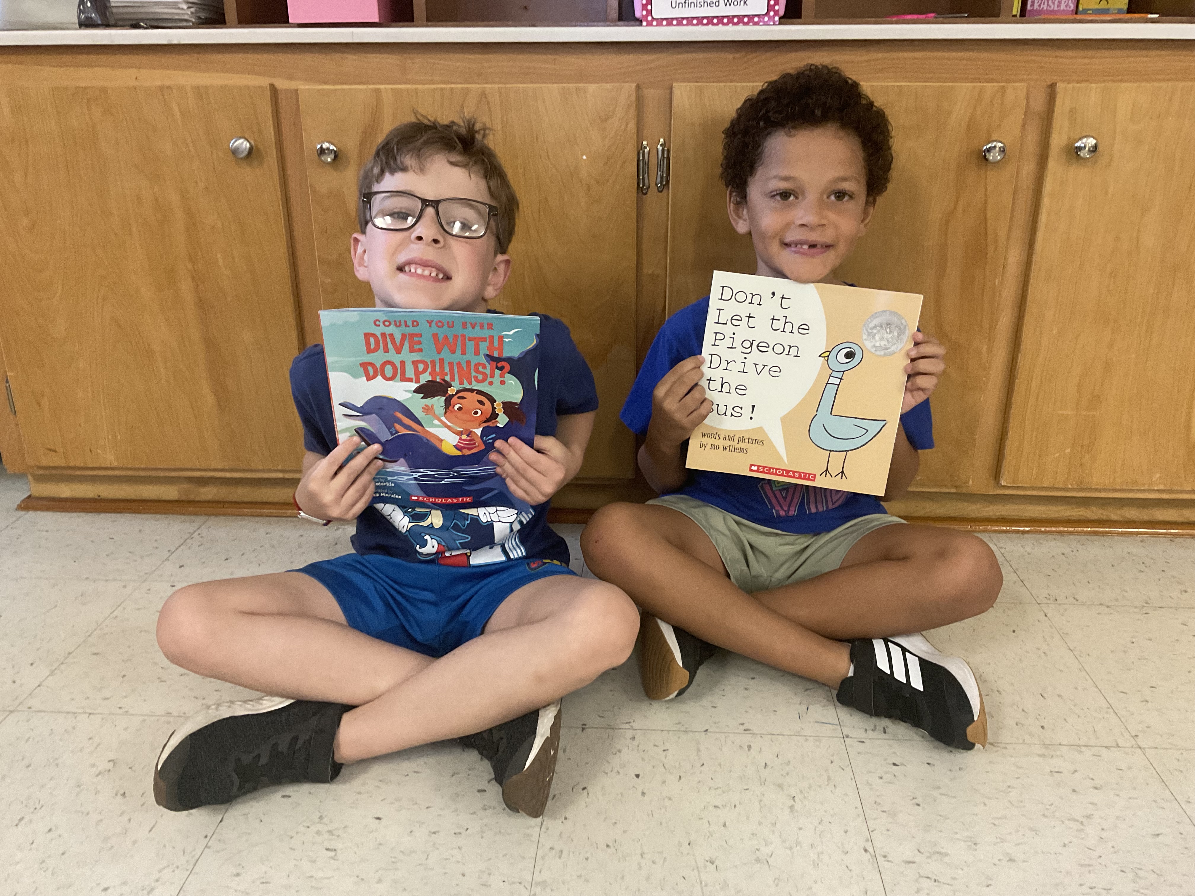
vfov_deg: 48.2
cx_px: 598
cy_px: 448
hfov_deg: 61.7
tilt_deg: -20.1
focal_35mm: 29
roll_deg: +0.2
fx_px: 1001
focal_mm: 3
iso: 250
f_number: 1.8
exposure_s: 1/60
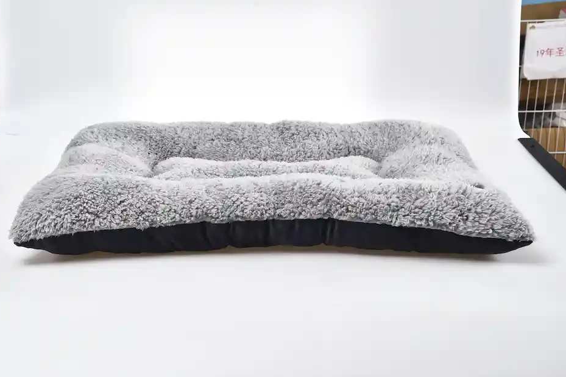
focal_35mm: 56
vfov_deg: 24.2
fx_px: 880
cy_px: 203
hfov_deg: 35.6
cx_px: 266
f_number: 11
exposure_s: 1/125
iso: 250
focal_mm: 52
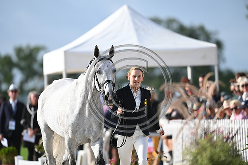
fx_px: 2756
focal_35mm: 400
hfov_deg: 5.2
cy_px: 82
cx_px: 124
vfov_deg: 3.4
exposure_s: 1/1600
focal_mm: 400
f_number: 5
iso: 400
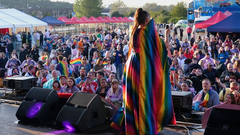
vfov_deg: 21.4
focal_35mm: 56
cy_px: 66
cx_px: 120
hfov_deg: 37.2
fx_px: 356
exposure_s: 1/400
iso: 400
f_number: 4
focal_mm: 35
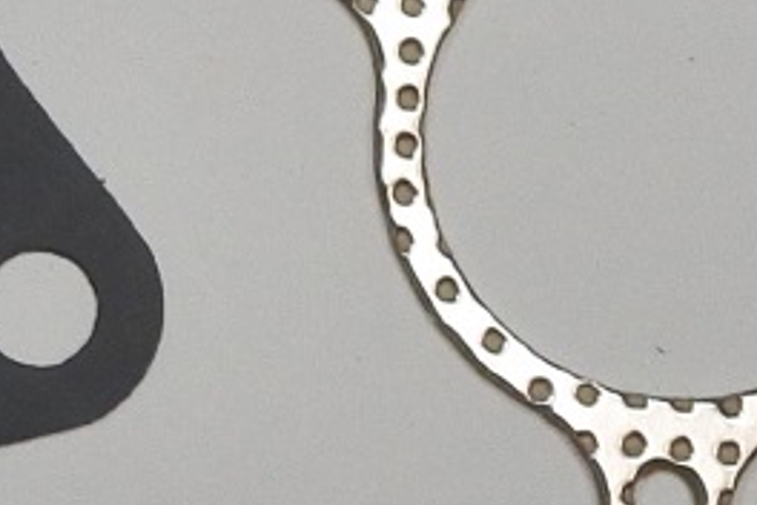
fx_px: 7065
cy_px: -976
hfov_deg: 6.0
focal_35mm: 336
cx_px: -503
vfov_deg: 4.0
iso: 560
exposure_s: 1/125
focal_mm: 17.6
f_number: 4.5
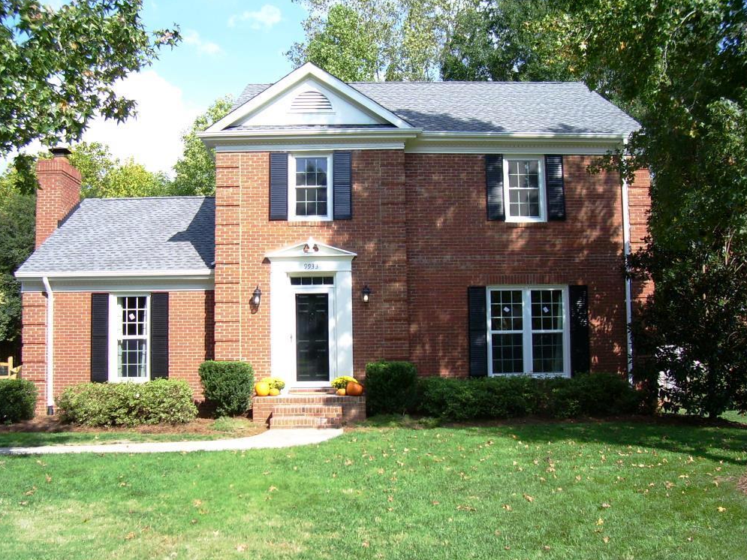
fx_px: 755
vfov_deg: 40.7
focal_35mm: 35
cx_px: 369
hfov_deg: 52.6
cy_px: 285
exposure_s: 1/750
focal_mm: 5.6
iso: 80
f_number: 2.7
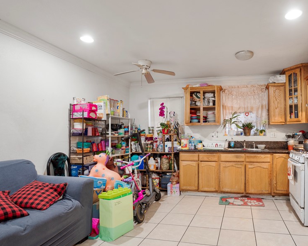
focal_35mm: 22
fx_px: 201
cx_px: 195
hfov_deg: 73.6
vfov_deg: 62.8
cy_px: 142
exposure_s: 1.6
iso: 400
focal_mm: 16
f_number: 8
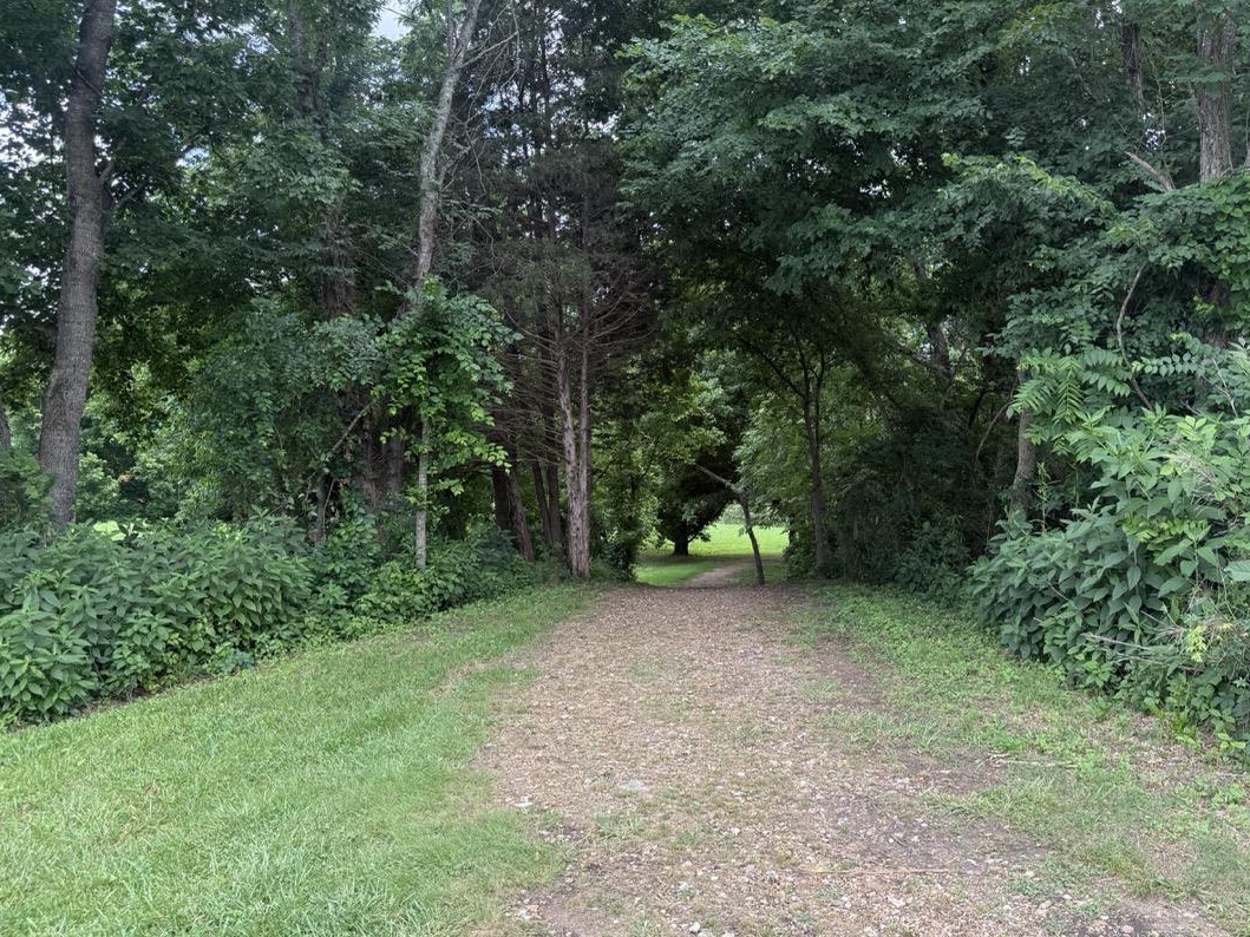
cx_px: 724
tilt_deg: -1.9
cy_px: 492
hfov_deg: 61.3
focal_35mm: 29
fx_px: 1047
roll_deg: -0.7
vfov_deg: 48.2
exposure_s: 1/510
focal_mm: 6.76
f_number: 1.78
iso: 80
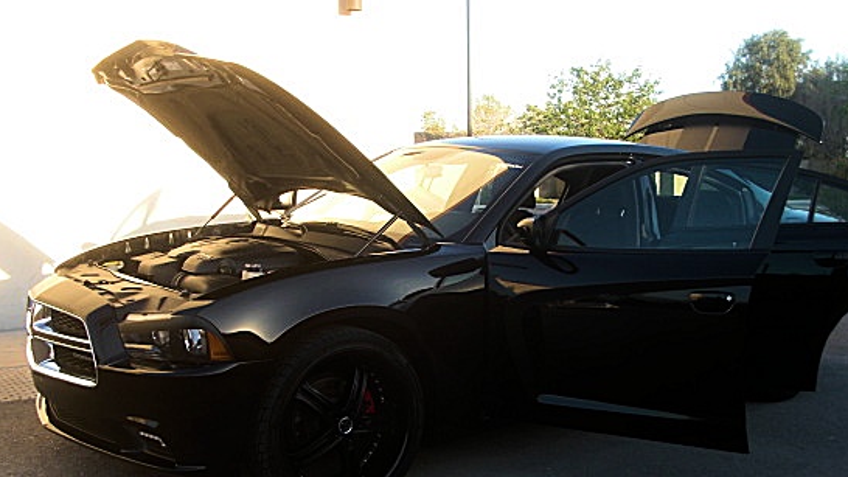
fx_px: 1034
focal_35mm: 46
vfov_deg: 25.9
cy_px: 305
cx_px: 458
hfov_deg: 44.5
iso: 50
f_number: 2.8
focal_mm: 6.3
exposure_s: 1/125
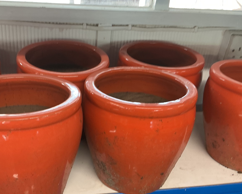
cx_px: 95
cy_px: 100
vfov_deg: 35.7
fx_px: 301
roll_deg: -4.1
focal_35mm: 42
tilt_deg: -27.6
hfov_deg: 43.6
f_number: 1.8
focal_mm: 3
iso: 80
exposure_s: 1/50
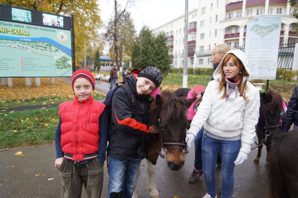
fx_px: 199
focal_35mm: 24
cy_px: 99
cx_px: 149
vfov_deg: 53.1
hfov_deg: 73.7
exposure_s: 1/200
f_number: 2.8
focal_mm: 16
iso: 250
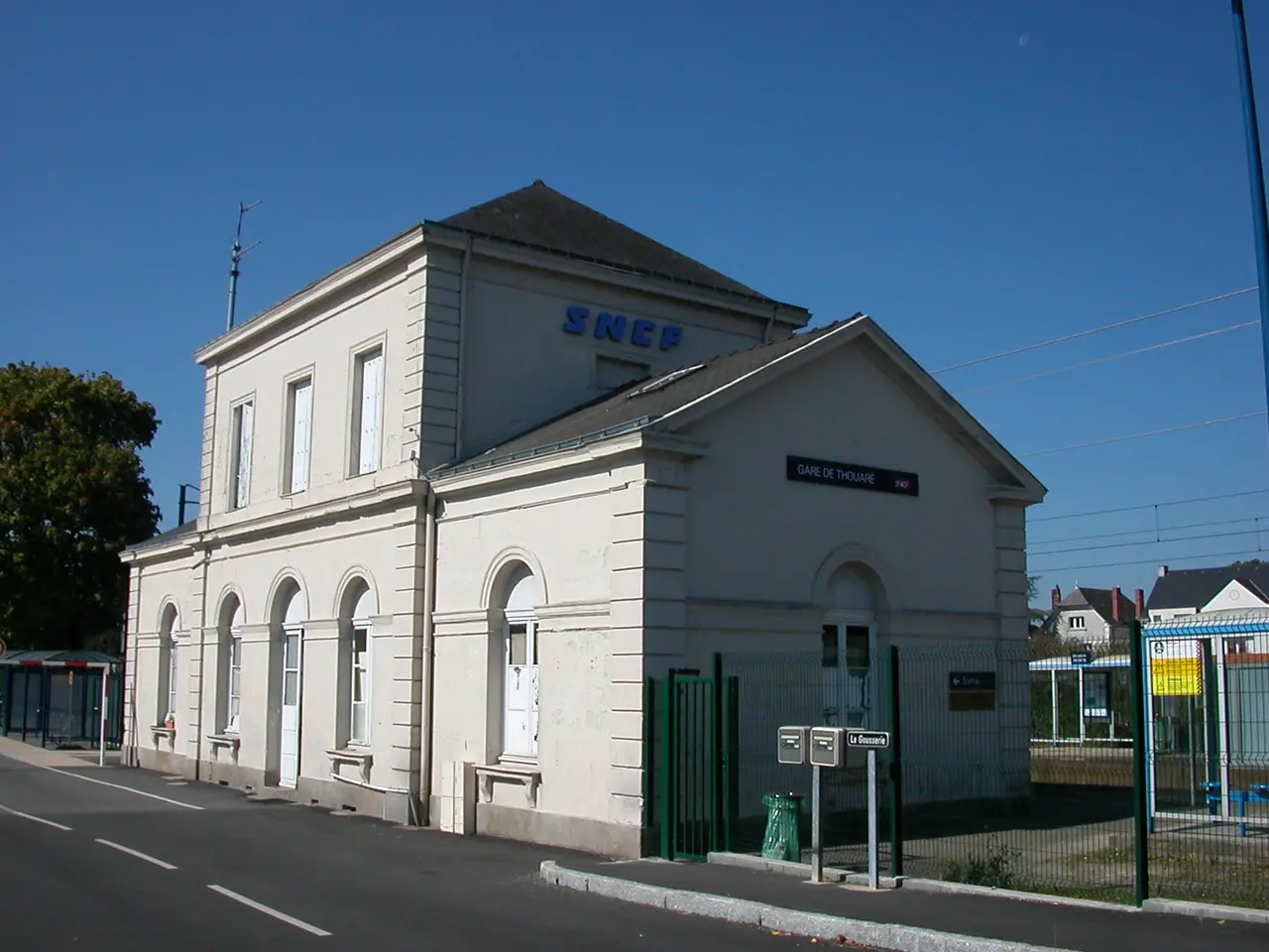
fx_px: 1356
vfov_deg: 38.7
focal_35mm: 37
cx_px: 634
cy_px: 476
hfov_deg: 50.1
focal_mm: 5.6
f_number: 4.5
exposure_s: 1/1393
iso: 100
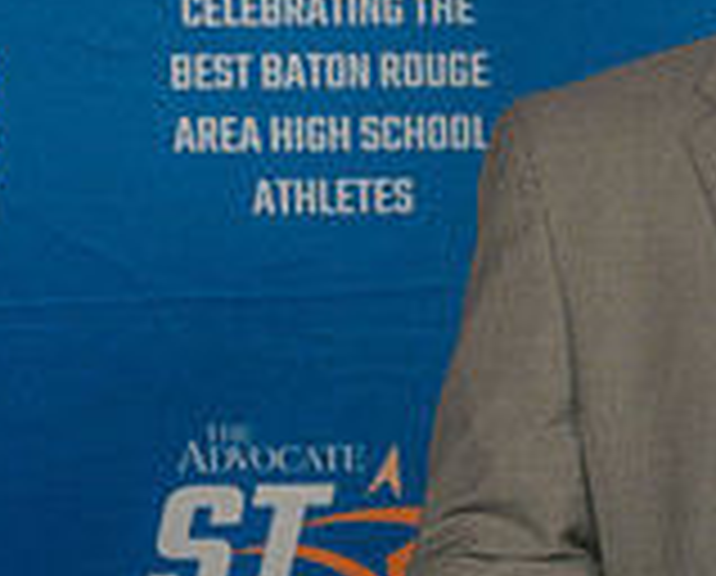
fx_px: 4206
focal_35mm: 198
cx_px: 847
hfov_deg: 9.6
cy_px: 232
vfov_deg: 7.8
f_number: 4
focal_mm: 58
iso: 320
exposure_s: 1/125
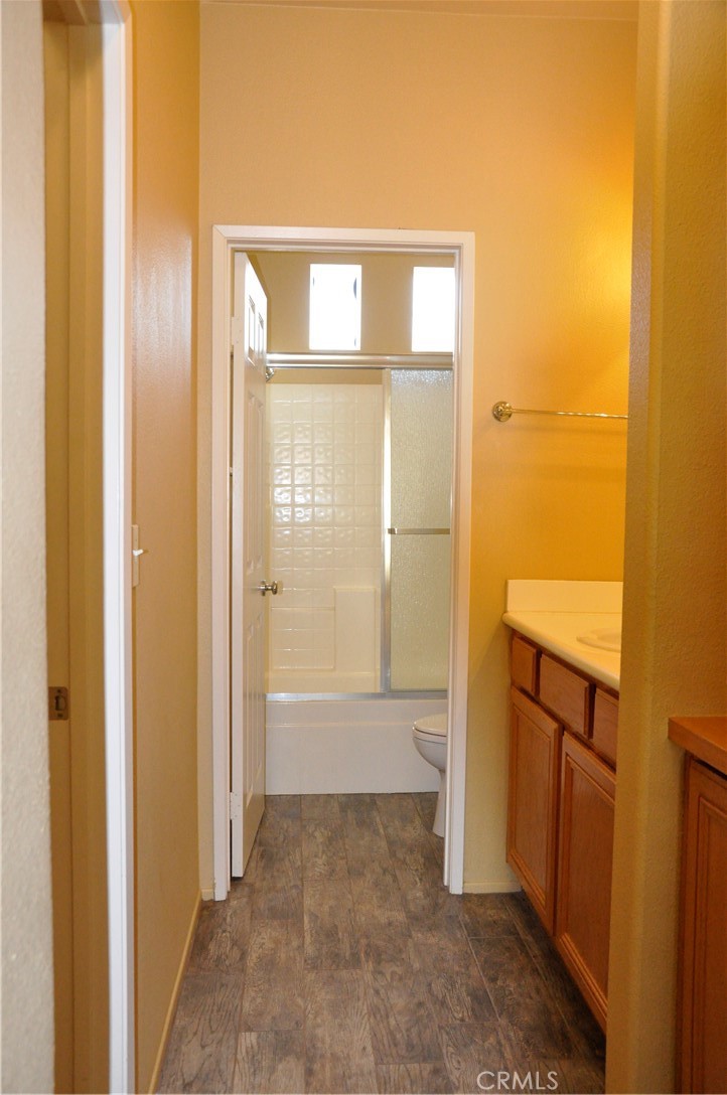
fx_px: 957
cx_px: 364
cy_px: 548
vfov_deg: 59.6
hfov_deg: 41.6
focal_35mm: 32
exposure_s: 1/200
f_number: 7.1
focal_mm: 21
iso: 2500
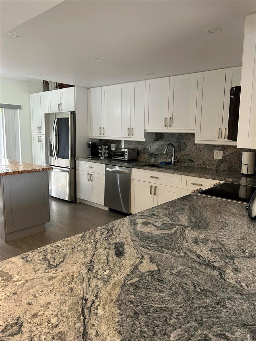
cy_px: 170
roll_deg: -1.0
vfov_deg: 67.3
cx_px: 128
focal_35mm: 26
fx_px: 256
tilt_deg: -7.8
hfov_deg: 53.1
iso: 160
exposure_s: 1/60
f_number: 1.5
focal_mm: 5.7
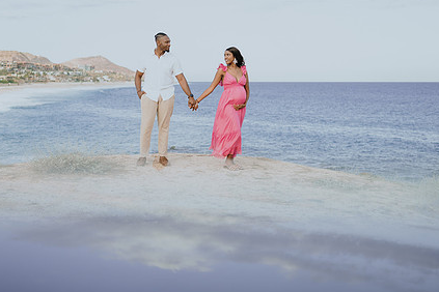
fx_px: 634
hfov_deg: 38.0
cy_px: 113
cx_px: 167
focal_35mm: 52
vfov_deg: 25.9
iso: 50
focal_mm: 35
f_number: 1.8
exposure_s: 1/640
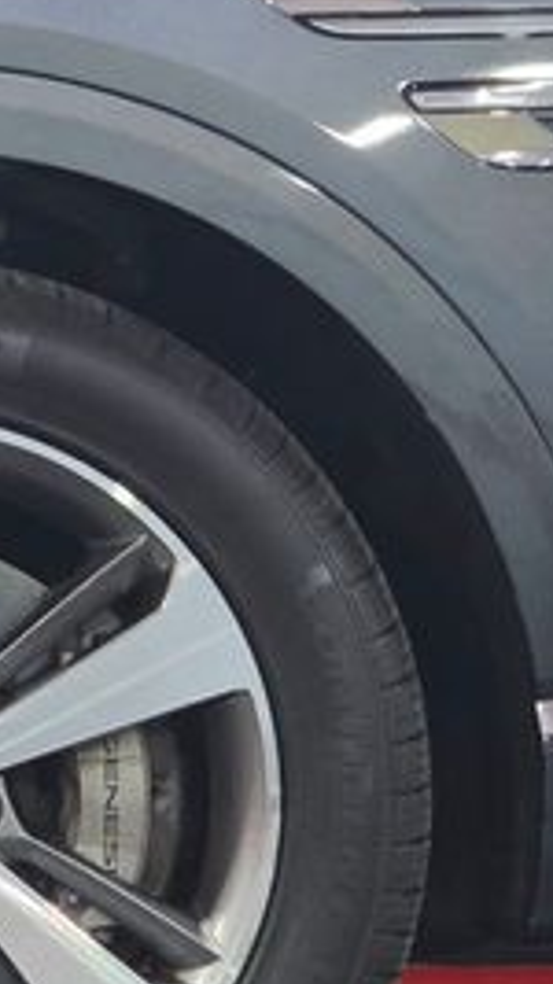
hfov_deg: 6.7
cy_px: 534
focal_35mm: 180
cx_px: -129
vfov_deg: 12.0
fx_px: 4697
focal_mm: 7.9
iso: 320
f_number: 2.4
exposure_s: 1/60
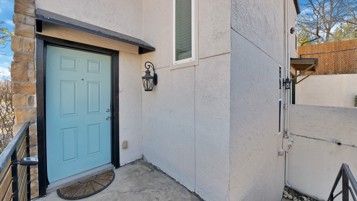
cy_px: 95
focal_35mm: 13
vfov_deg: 78.4
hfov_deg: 110.8
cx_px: 182
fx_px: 123
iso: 640
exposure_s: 1/100
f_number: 9
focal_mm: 12
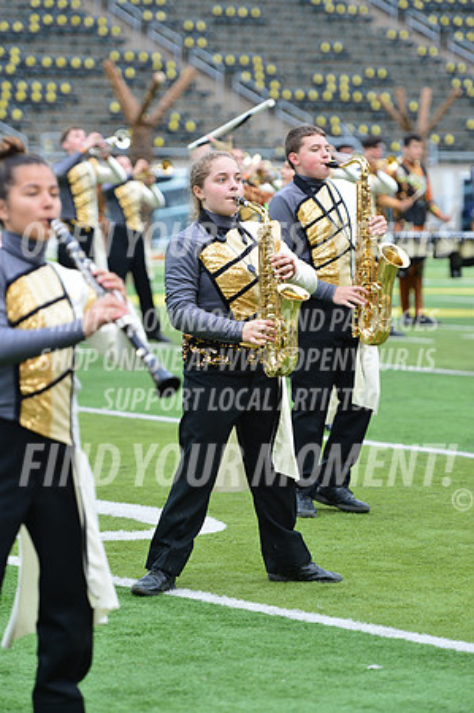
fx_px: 3365
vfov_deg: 12.1
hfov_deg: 8.1
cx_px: 237
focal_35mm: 170
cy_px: 356
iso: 640
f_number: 4.5
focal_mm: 170
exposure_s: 1/500
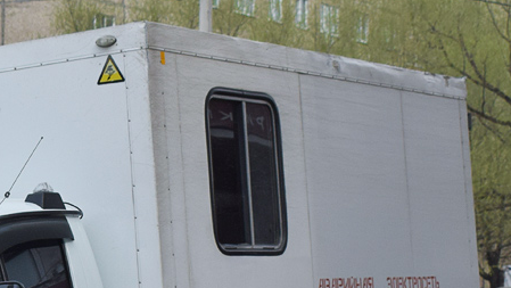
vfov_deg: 9.5
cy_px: 313
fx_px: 1708
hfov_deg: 16.5
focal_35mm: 126
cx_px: -51
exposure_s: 1/1250
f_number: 6.3
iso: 400
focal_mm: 30
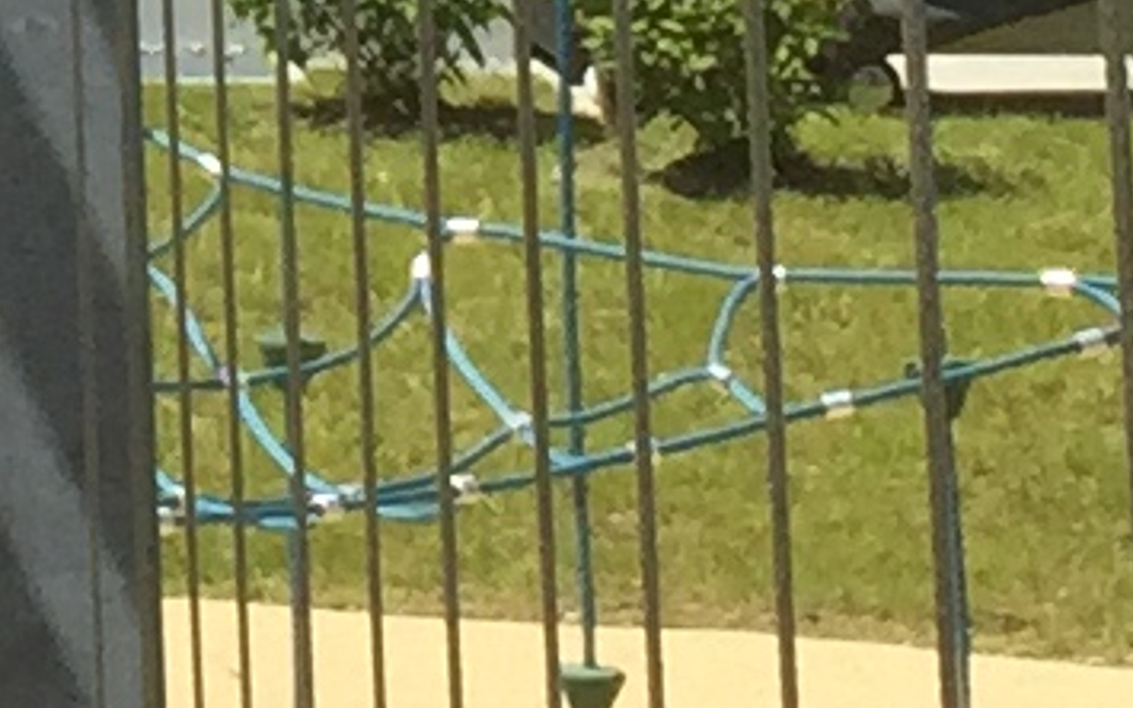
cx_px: -1206
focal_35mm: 283
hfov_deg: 7.1
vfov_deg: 4.3
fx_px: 8740
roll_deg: +1.2
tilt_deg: +7.8
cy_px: -2181
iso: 32
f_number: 2.2
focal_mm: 4.15
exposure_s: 1/1980
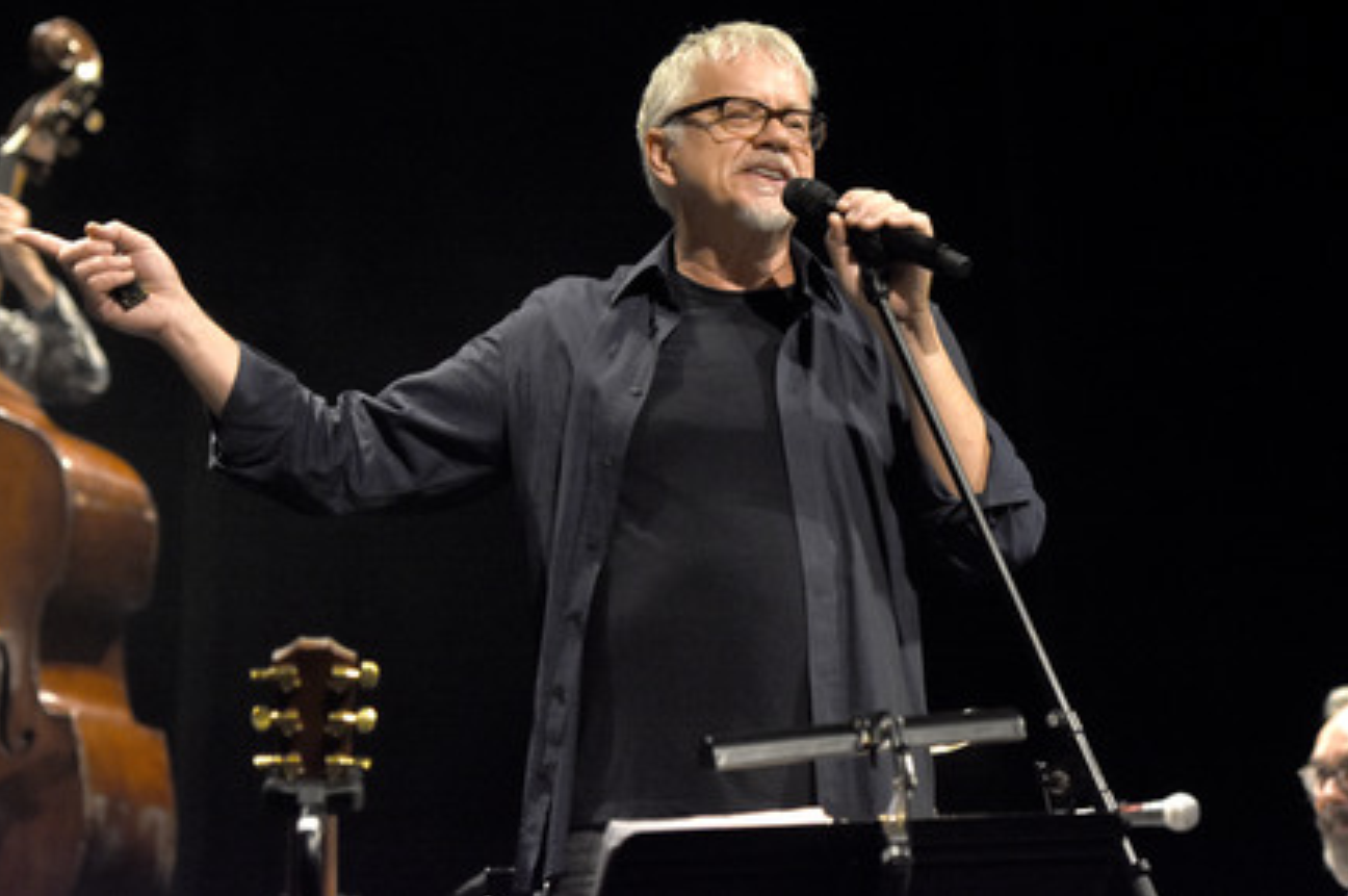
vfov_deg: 8.3
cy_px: 434
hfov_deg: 12.5
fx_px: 6153
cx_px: 688
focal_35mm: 165
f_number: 3.2
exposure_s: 1/320
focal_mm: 105
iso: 1600
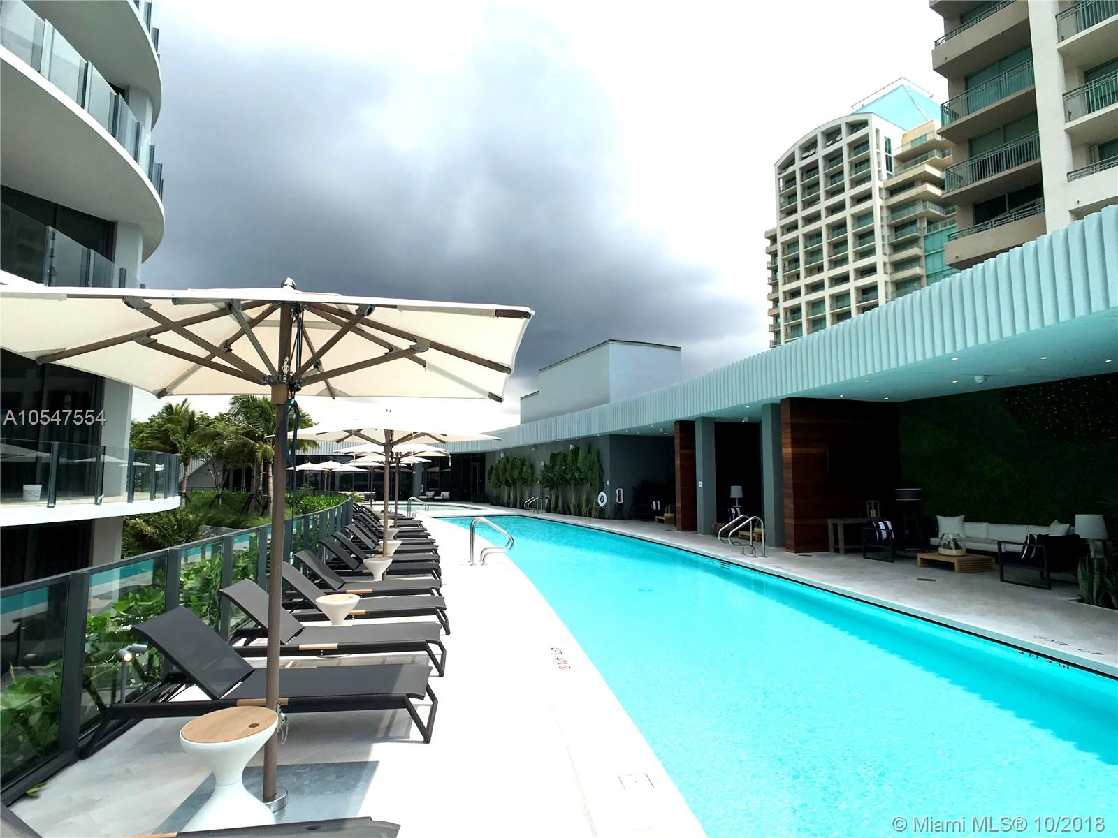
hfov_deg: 63.4
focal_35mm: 28
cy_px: 419
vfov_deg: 49.7
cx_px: 559
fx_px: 904
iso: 20
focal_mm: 3.99
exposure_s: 1/1880
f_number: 1.8
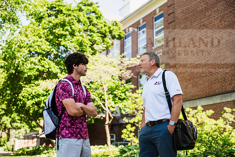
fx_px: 359
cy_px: 78
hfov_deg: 36.2
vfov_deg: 24.6
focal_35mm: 55
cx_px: 118
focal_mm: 55
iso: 100
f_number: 3.2
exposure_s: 1/320
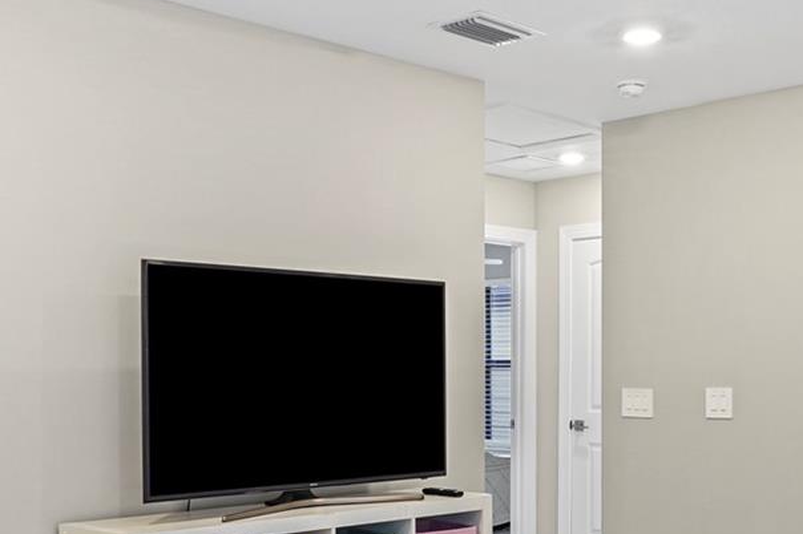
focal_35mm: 53
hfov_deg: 37.3
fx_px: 1182
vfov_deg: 25.2
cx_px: 500
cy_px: 389
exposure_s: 1/1.25
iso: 400
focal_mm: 20
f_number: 10
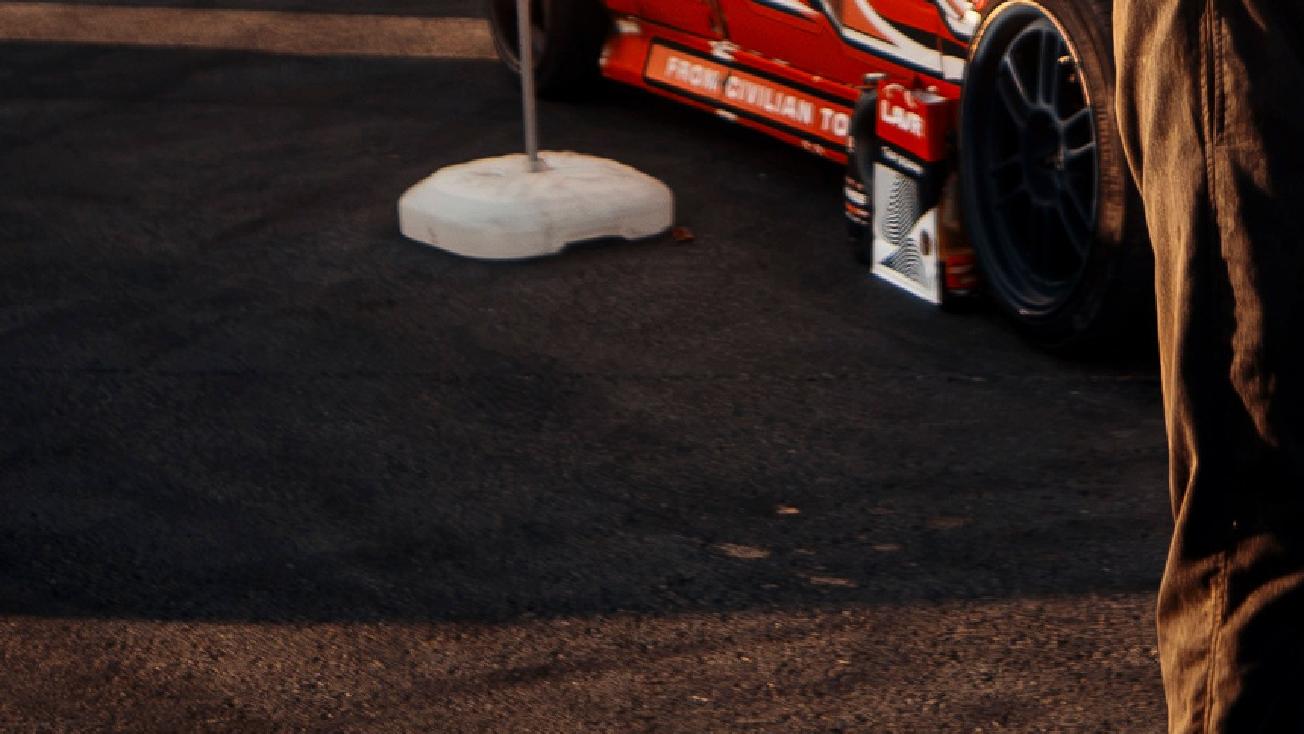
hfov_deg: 19.6
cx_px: 1269
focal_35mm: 106
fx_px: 3666
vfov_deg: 10.9
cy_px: -432
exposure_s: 1/2000
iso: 100
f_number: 1.2
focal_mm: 23
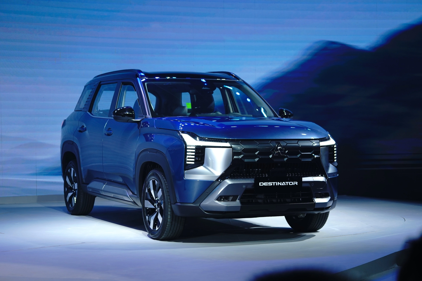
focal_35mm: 76
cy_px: 140
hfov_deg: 26.7
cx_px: 211
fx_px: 891
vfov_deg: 17.9
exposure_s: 1/400
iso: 800
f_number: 4
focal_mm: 76
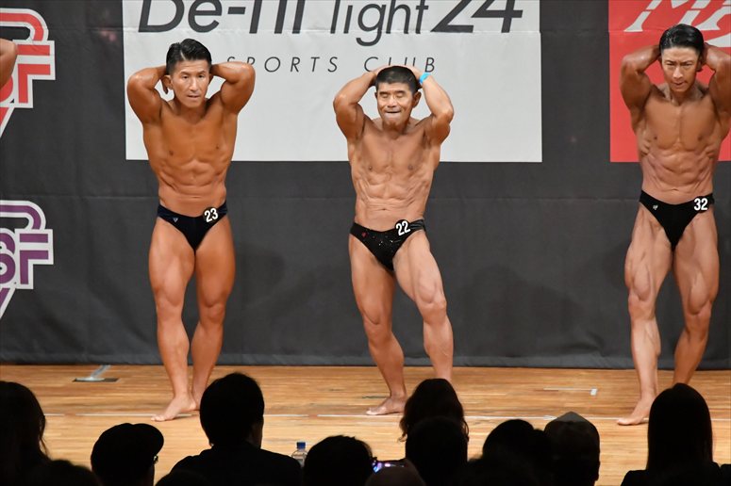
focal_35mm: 285
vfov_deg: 4.8
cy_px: 243
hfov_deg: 7.2
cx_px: 366
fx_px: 5784
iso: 10000
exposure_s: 1/400
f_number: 5.6
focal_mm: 190
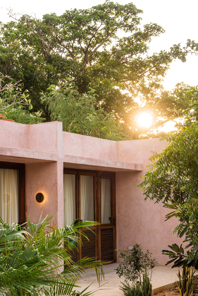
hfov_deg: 23.1
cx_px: 109
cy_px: 178
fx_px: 484
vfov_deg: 34.0
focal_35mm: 59
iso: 250
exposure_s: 1/200
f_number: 5.6
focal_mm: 46.5
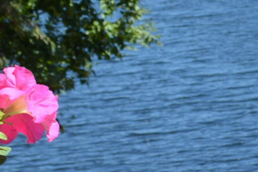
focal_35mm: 201
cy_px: 57
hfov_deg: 9.5
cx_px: 529
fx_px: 1439
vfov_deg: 6.8
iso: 100
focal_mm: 20
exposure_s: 1/200
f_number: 7.1
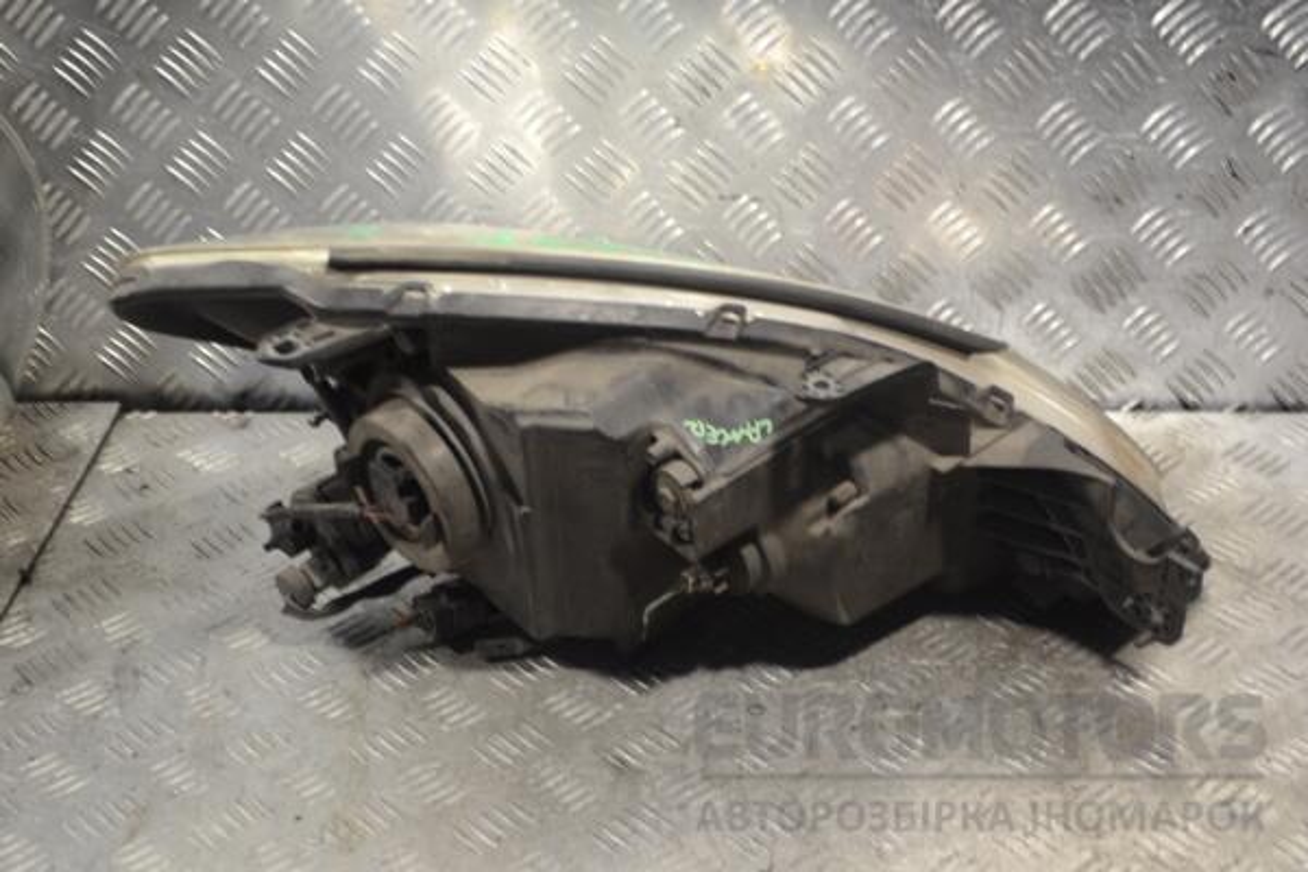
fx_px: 2071
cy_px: 436
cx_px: 654
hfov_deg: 35.1
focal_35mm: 57
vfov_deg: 23.8
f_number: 5
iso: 180
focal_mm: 38
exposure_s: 1/30
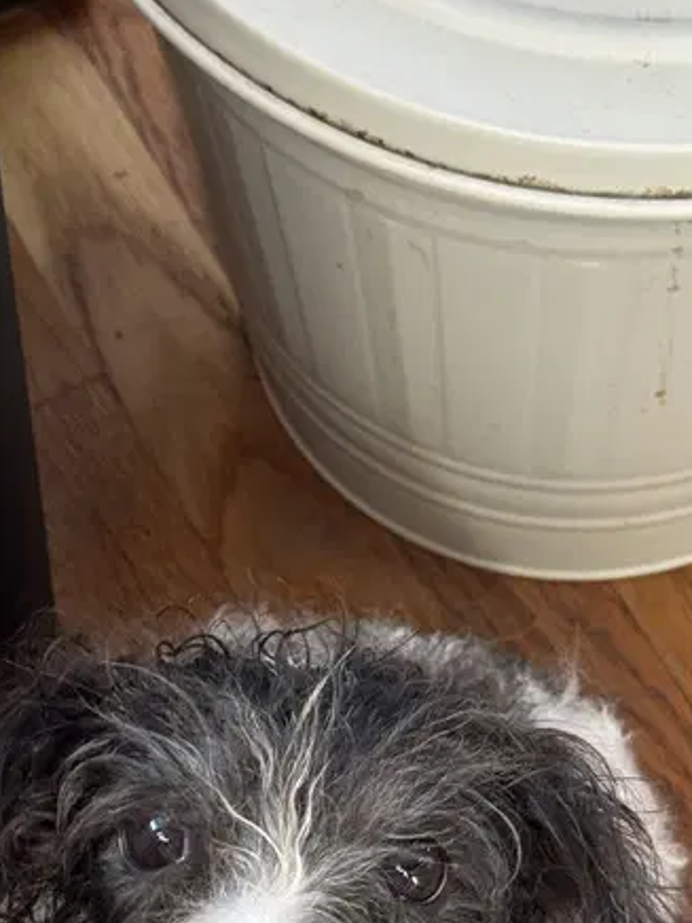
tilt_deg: -67.9
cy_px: 991
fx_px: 2932
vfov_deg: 17.3
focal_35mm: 110
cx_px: 411
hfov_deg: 13.5
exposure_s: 1/60
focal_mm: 6.76
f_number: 1.78
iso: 200
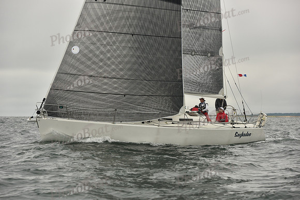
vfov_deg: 8.9
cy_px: 100
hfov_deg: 13.2
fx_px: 1292
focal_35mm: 155
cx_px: 150
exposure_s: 1/800
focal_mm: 155
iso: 320
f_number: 8
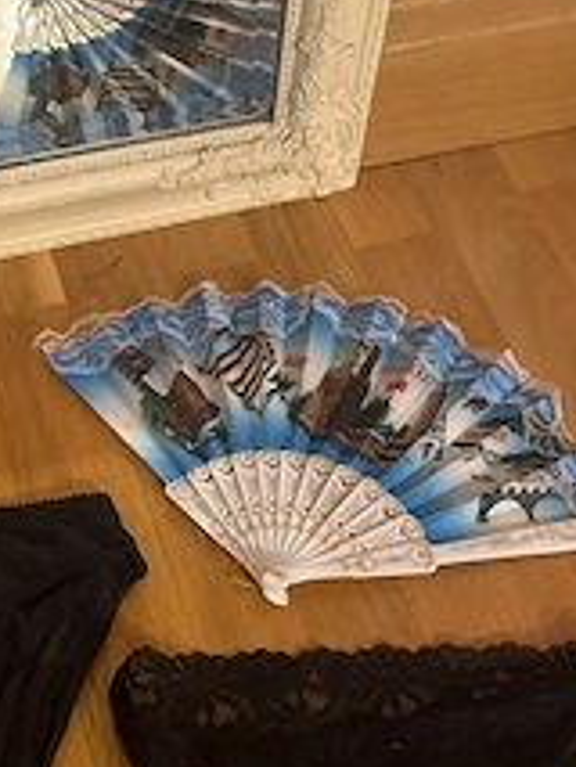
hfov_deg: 31.8
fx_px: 997
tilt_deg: -64.3
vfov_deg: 40.4
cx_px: 173
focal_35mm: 45
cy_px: 612
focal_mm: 6.76
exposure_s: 1/32
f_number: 1.78
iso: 1000
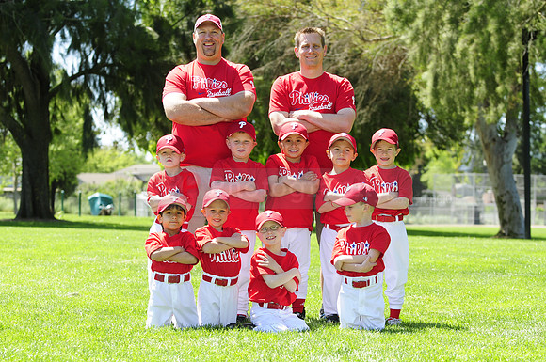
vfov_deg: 13.0
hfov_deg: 19.5
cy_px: 181
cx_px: 273
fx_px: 1590
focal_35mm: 105
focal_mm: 70
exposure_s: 1/500
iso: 200
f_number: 4.5
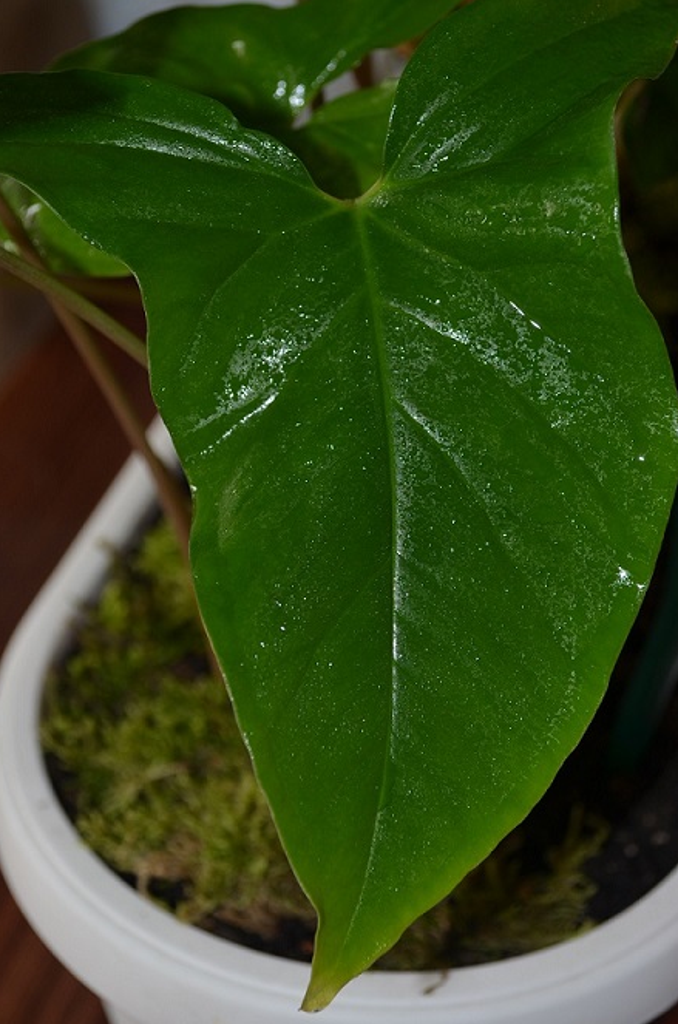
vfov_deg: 34.0
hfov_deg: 22.9
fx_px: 1675
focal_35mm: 59
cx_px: 361
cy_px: 483
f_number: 5.6
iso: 200
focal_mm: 36
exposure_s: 1/30
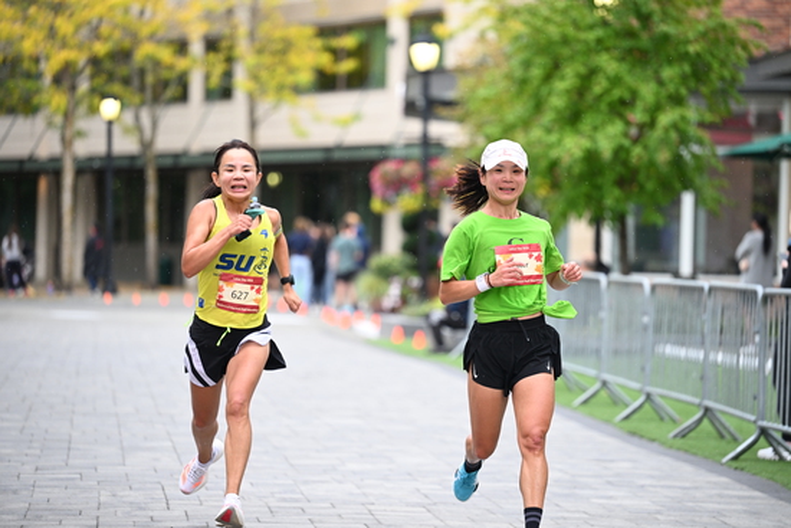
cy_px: 264
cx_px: 396
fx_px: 3296
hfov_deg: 13.7
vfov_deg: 9.2
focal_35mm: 150
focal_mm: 150
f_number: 2.8
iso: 1250
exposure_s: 1/1250
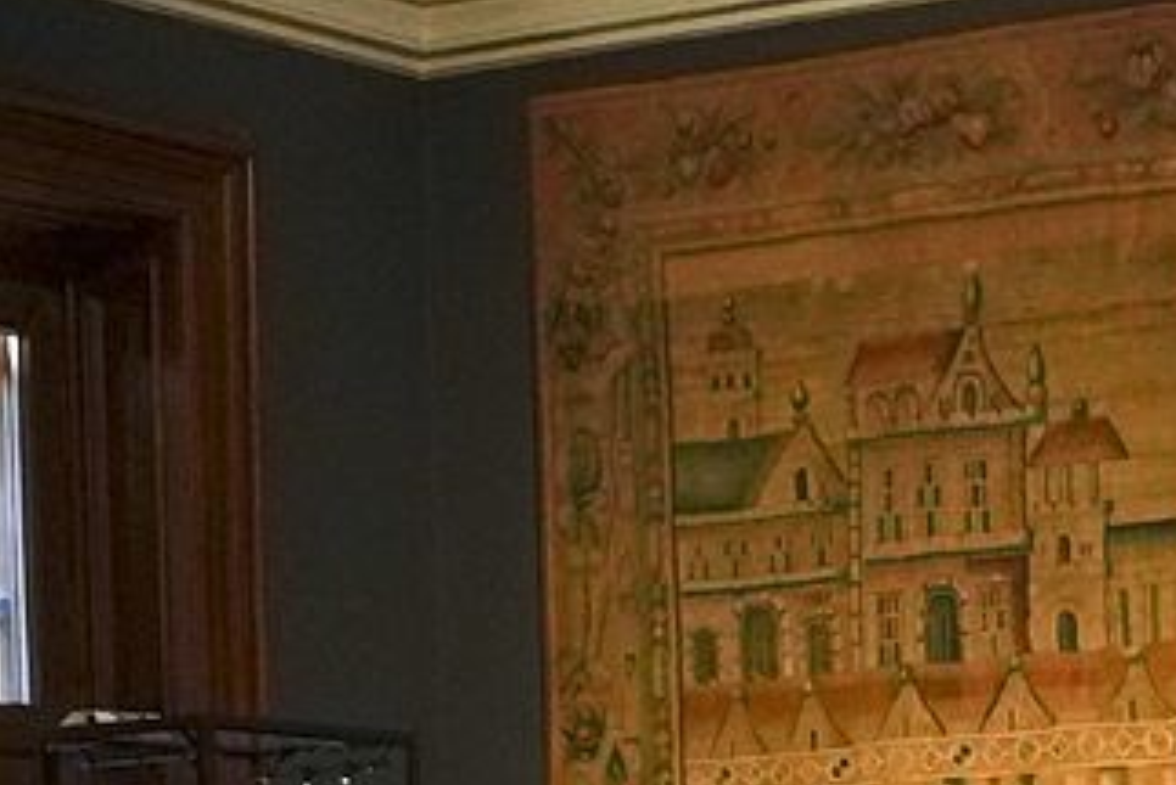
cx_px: 1249
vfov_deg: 8.7
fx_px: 4869
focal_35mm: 149
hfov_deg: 13.5
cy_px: 1530
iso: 3200
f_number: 2.8
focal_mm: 24
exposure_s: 1/80
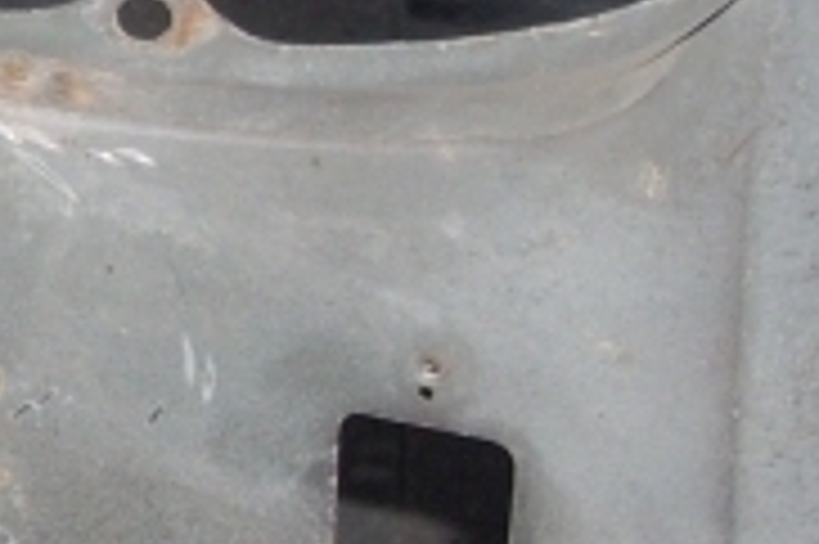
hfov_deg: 12.6
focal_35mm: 159
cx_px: -207
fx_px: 3614
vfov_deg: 8.6
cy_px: 29
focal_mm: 6.2
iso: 100
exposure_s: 1/60
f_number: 2.8
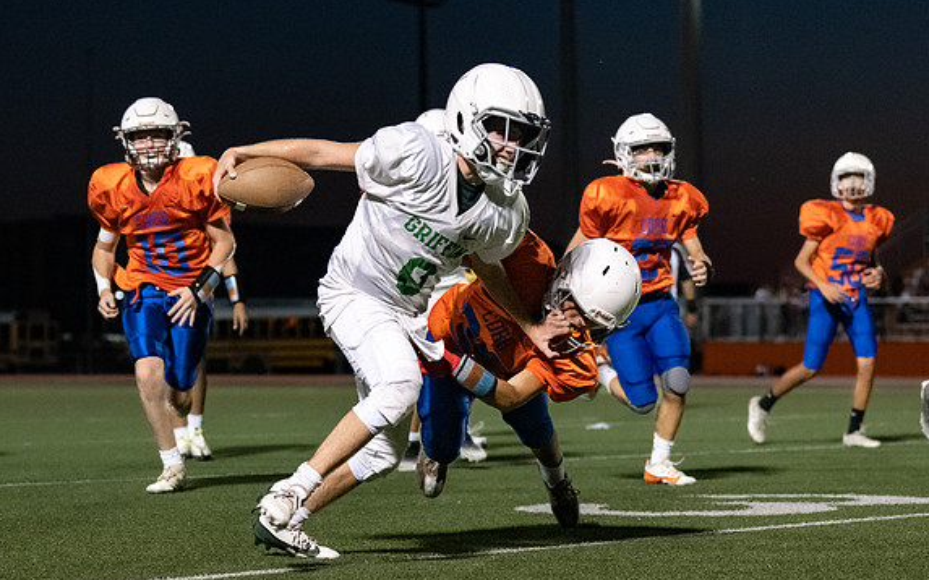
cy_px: 439
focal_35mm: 126
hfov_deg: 16.6
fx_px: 3190
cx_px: 510
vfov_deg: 10.4
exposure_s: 1/1000
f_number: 2.8
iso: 4000
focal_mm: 70
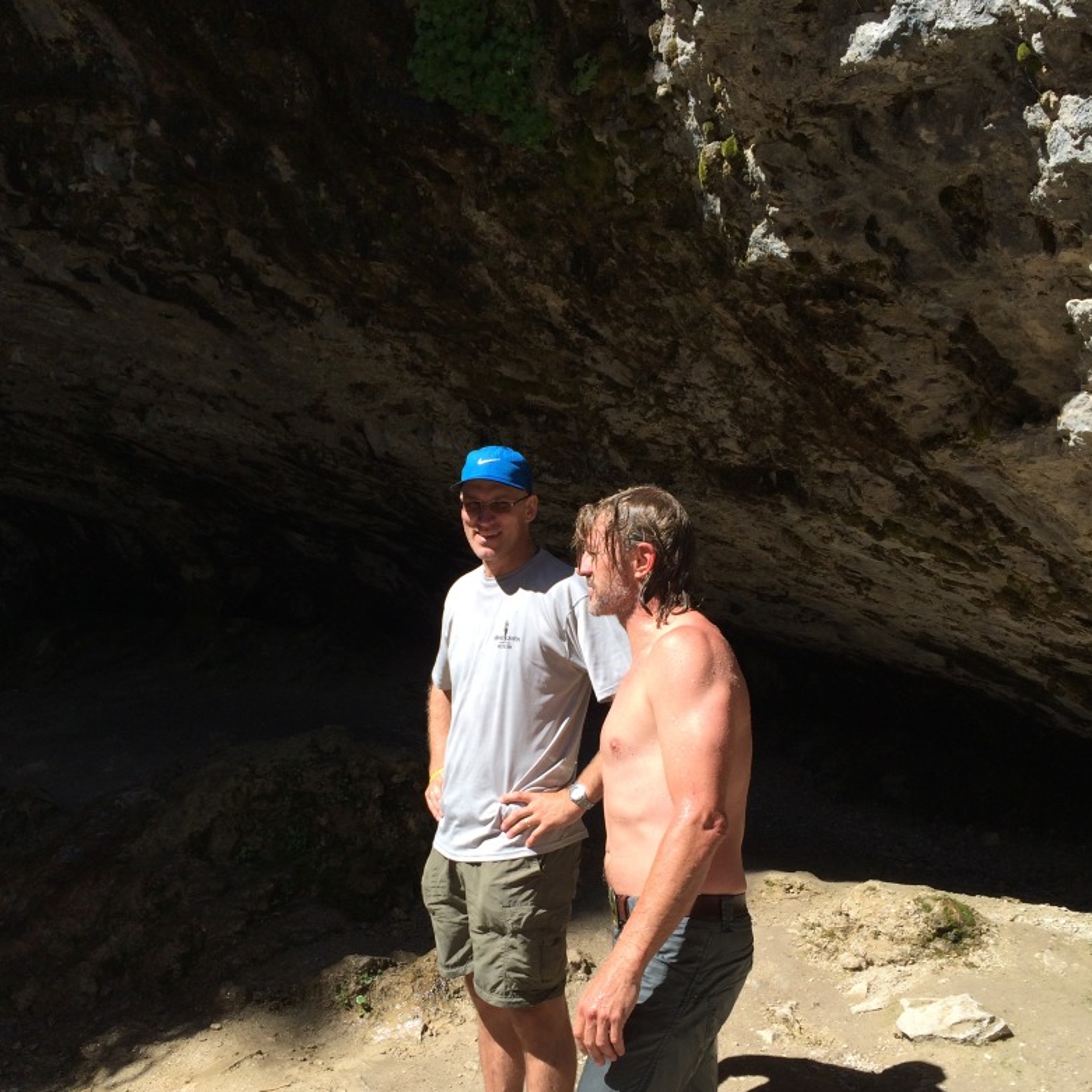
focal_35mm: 35
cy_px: 685
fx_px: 1249
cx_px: 538
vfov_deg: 46.8
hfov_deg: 47.2
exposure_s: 1/1282
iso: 32
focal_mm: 4.15
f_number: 2.2
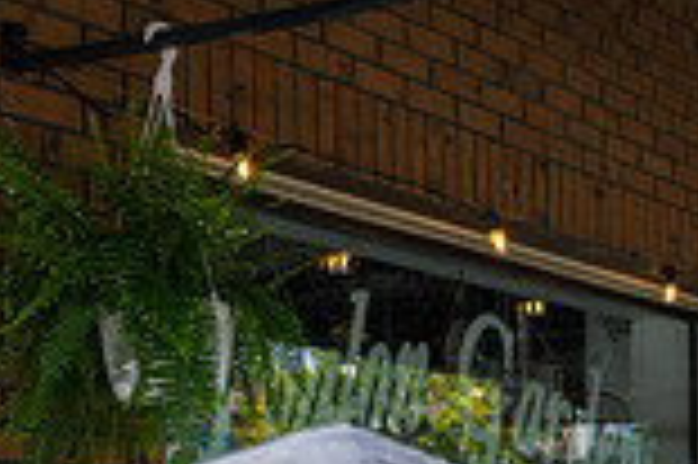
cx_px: 605
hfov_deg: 21.3
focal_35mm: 94
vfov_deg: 13.8
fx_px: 1821
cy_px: 638
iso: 400
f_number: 8
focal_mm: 24
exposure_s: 1/200
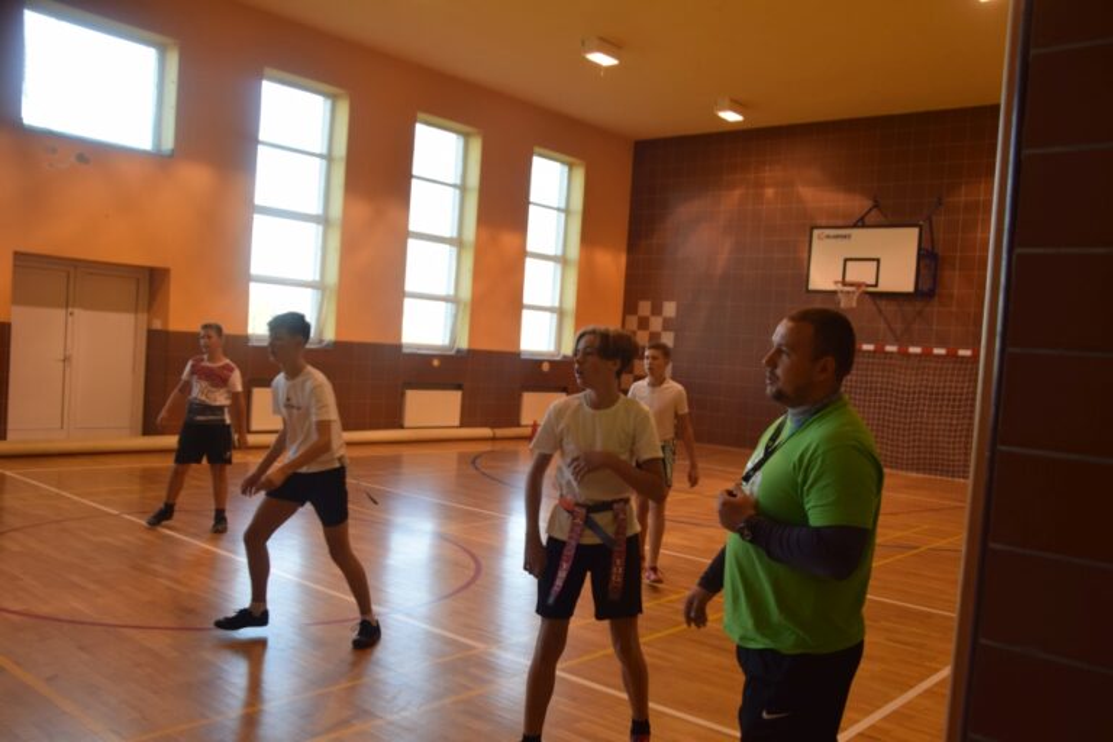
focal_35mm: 32
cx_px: 556
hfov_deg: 59.5
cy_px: 371
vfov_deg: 41.7
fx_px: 974
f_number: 5
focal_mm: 21
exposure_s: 1/100
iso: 400
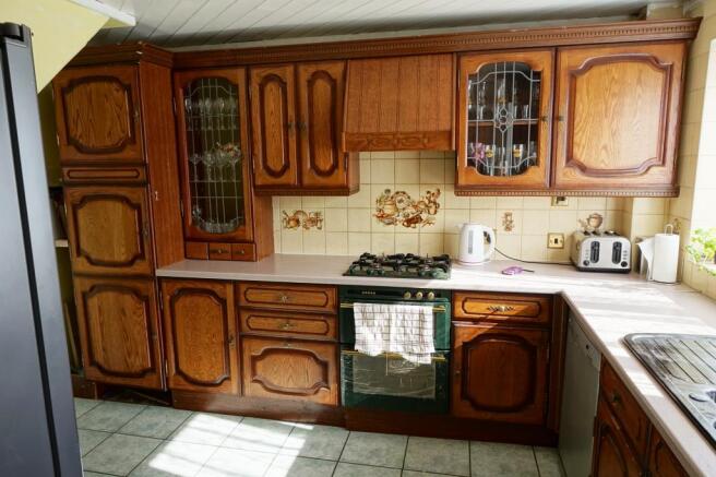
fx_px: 477
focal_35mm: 24
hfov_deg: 73.8
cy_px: 238
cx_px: 358
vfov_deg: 53.1
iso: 100
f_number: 9
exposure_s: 1/15
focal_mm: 16
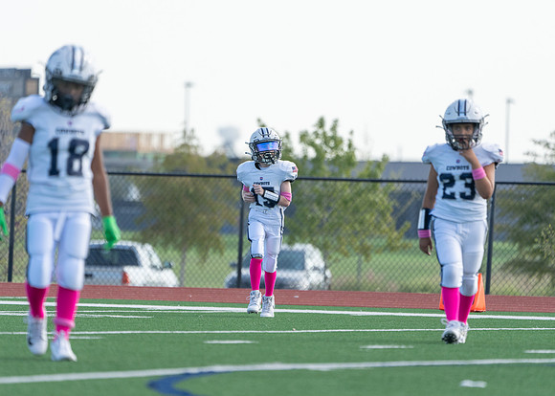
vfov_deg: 3.4
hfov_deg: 4.8
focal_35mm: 419
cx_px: 278
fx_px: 6605
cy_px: 198
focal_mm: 400
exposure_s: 1/1250
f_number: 5.6
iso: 500
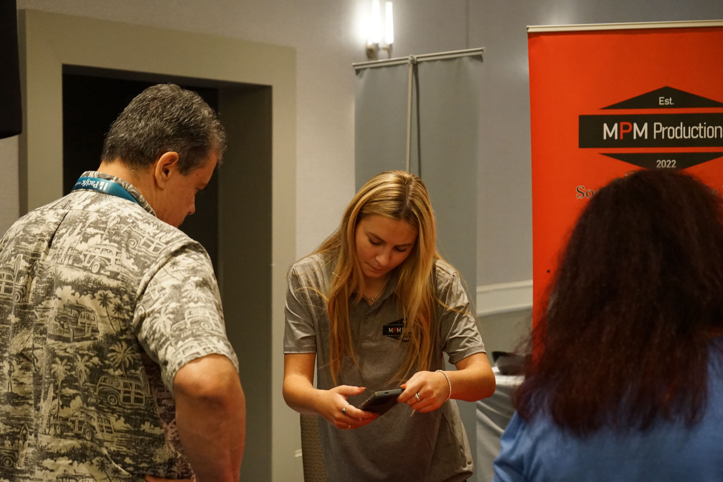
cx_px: 362
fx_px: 1406
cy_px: 241
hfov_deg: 28.8
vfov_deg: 19.5
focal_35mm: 70
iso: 4000
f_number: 5.6
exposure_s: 1/160
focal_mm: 70
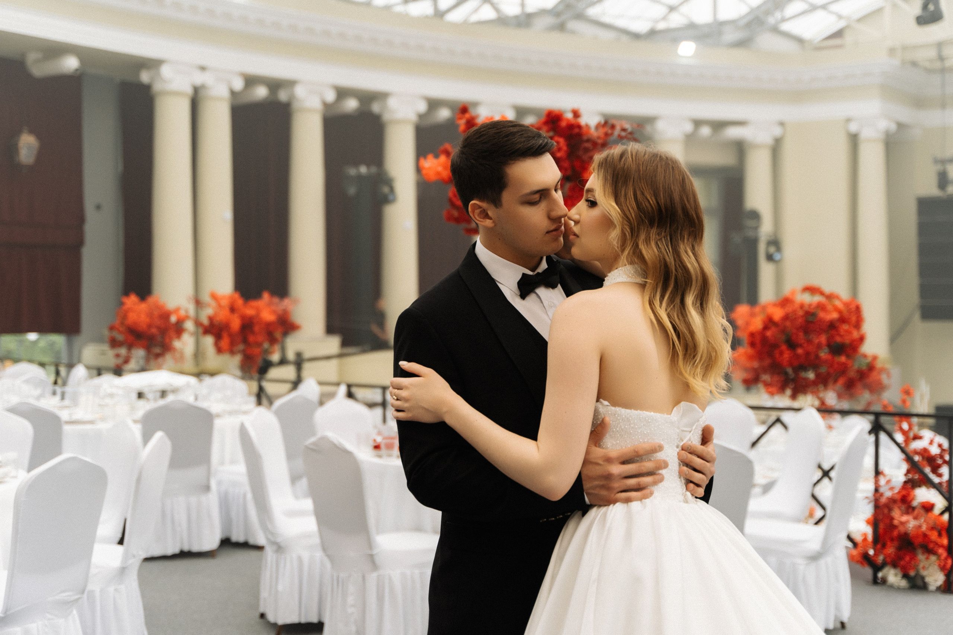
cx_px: 476
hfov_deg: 40.3
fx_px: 1297
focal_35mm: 49
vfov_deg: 27.5
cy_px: 318
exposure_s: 1/320
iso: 250
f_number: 2.8
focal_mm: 49
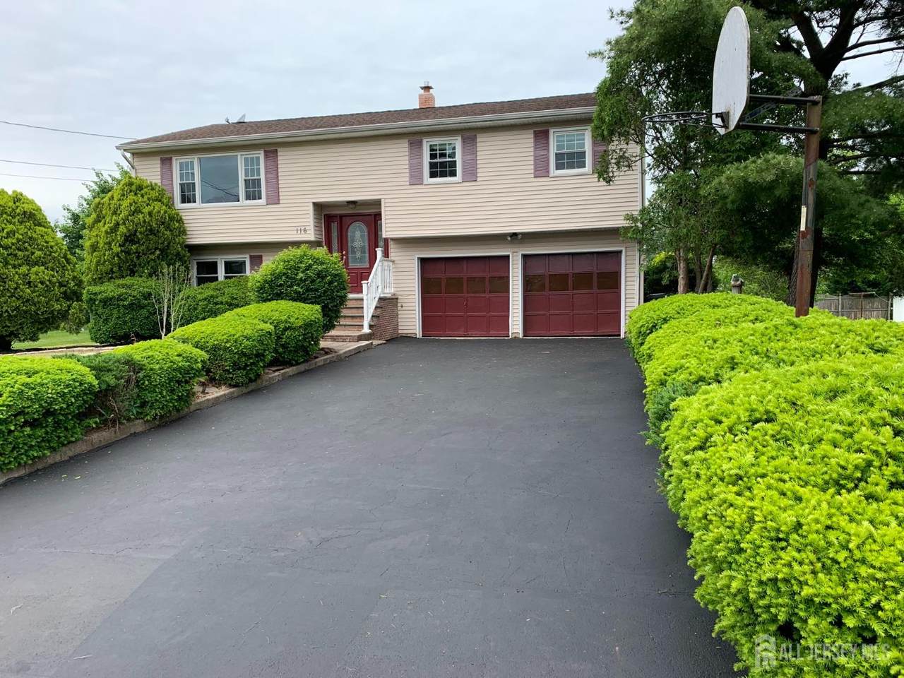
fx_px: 679
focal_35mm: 26
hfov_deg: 67.3
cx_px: 452
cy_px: 339
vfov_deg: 53.1
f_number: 1.8
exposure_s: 1/1314
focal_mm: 4.25
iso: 25
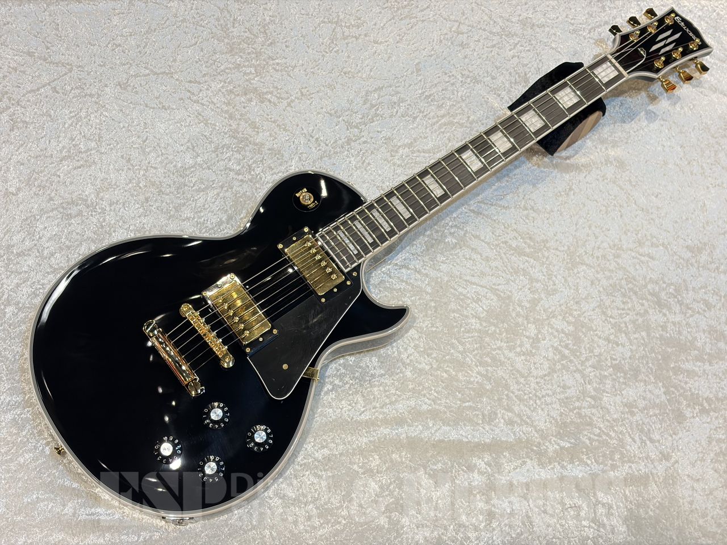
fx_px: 1092
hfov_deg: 36.8
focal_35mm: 52
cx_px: 364
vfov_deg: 28.0
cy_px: 272
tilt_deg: -65.4
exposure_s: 1/60
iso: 160
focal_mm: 5.96
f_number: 1.6
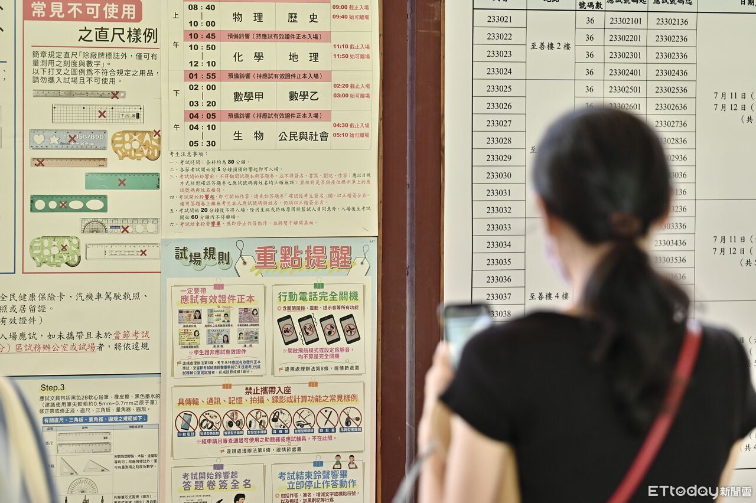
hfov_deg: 13.7
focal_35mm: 150
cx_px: 378
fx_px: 3148
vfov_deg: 9.1
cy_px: 252
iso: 500
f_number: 3.5
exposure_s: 1/250
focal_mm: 150
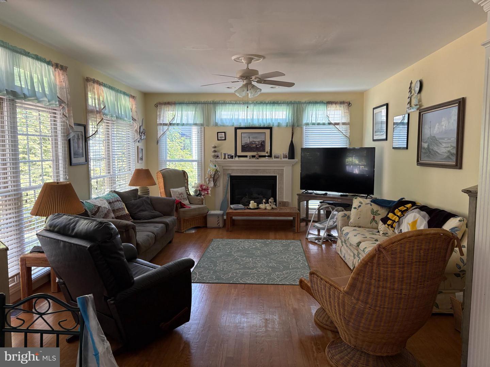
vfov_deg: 53.1
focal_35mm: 26
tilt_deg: -5.1
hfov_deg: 67.3
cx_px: 245
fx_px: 368
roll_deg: +0.2
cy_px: 184
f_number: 1.6
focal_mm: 5.96
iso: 125
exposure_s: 1/63
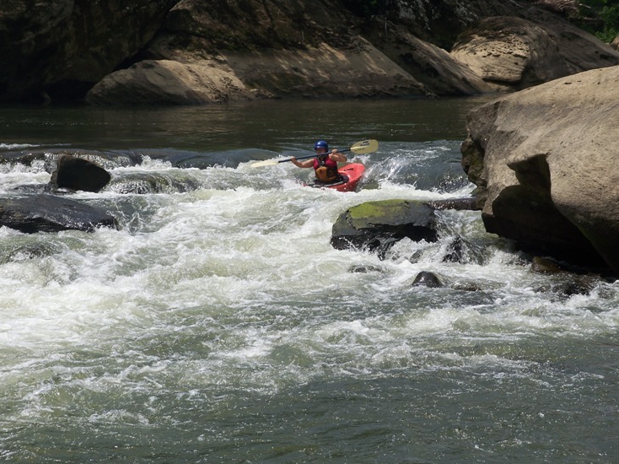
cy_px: 219
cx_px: 285
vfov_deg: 10.2
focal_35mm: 145
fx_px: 2592
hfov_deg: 13.6
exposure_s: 1/640
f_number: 5.6
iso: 64
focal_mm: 28
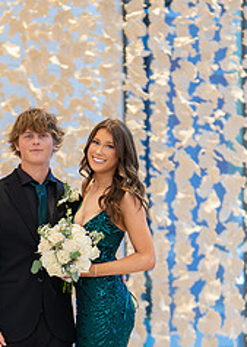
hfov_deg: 10.0
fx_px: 1416
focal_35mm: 144
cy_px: 301
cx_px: 67
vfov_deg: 13.8
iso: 800
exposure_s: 1/800
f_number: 1.2
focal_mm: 50
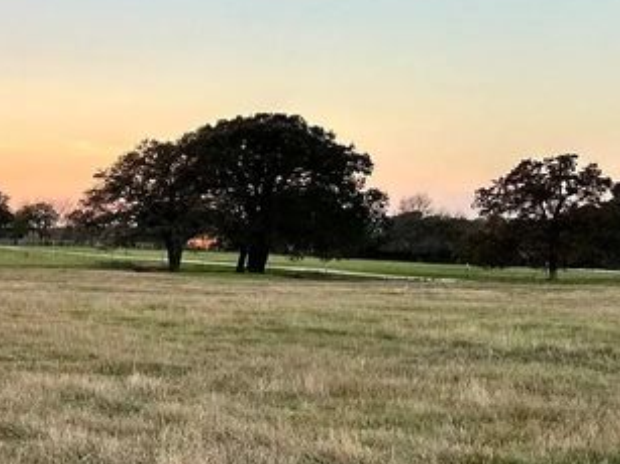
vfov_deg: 18.3
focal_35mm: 80
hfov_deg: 21.8
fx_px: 1432
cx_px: -200
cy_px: 325
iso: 80
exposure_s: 1/773
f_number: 1.78
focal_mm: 6.86
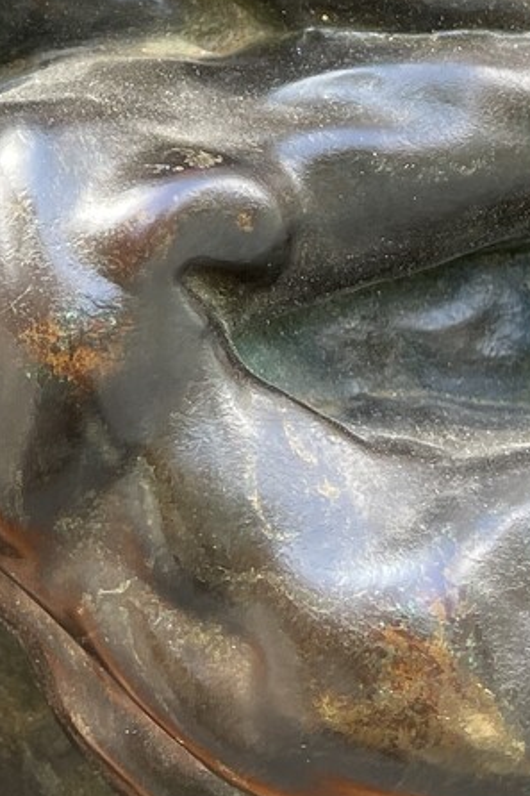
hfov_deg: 13.6
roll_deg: -0.5
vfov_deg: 18.4
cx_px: -146
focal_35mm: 97
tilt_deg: -4.5
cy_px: -437
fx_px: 2144
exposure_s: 1/121
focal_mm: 4.2
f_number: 1.6
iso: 40
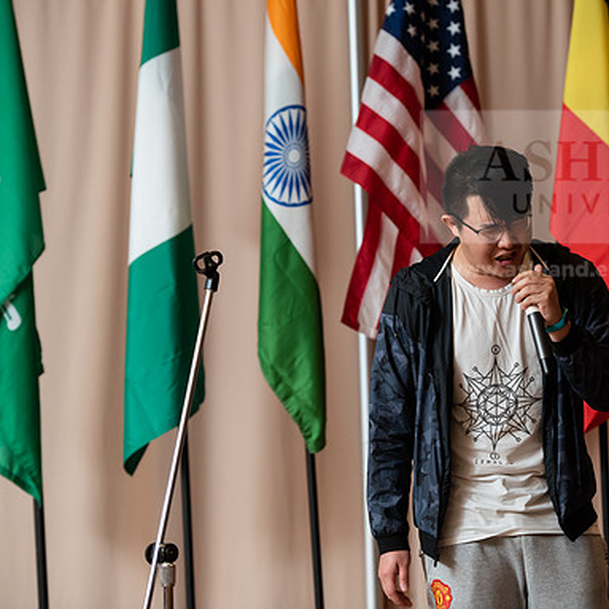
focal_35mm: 144
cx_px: 372
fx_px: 2866
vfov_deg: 12.1
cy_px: 303
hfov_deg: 12.1
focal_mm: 112
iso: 1600
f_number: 3.2
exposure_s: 1/200
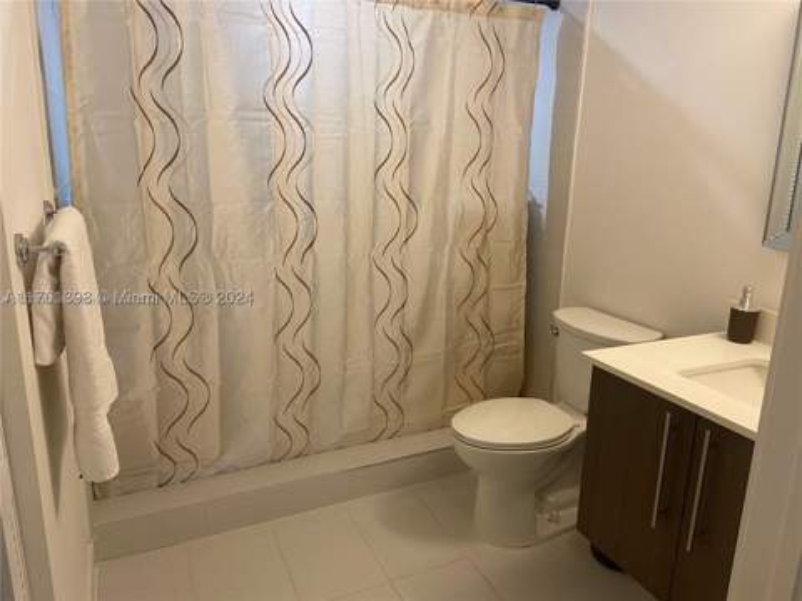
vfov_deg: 53.1
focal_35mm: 26
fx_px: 602
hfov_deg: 67.3
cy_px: 300
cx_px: 401
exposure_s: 1/60
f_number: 1.8
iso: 125
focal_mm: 4.25
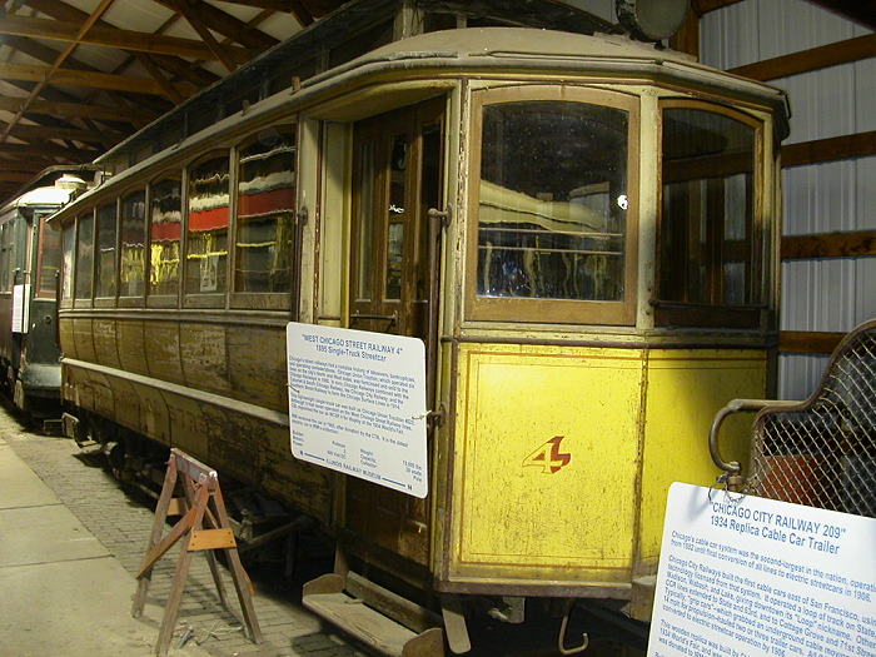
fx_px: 936
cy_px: 328
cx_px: 438
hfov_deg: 50.1
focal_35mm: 37
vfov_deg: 38.7
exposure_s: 1/9.7
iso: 200
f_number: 2.7
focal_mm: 5.6
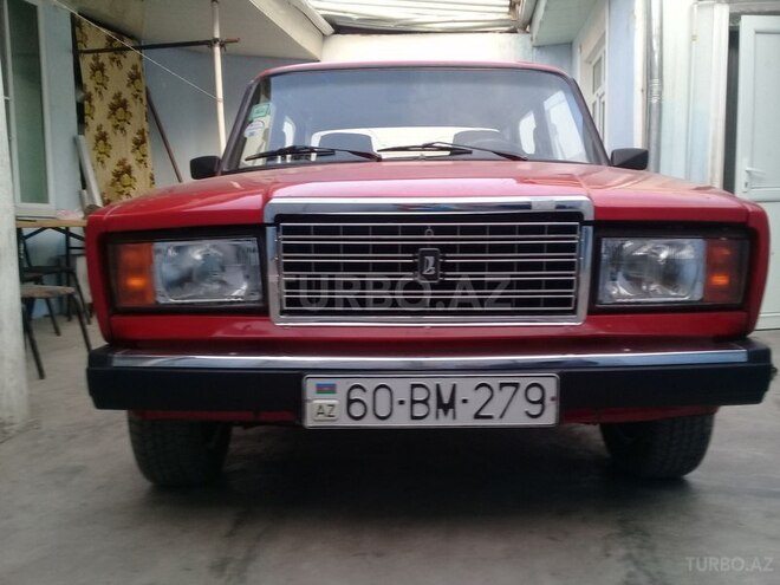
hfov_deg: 58.4
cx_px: 390
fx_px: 699
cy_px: 292
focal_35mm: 31
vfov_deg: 45.4
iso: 64
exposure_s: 1/33
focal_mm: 3.3
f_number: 2.2
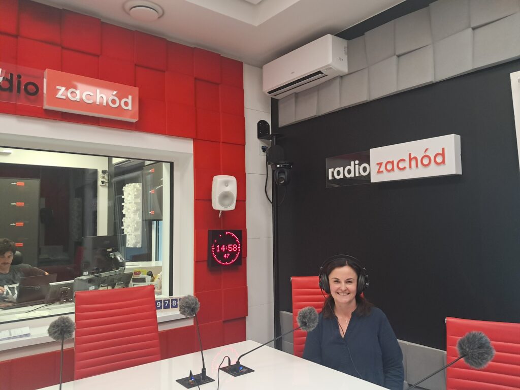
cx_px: 260
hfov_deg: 65.3
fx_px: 406
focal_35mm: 27
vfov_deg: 51.4
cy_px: 195
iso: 400
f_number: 1.8
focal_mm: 4
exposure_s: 1/50
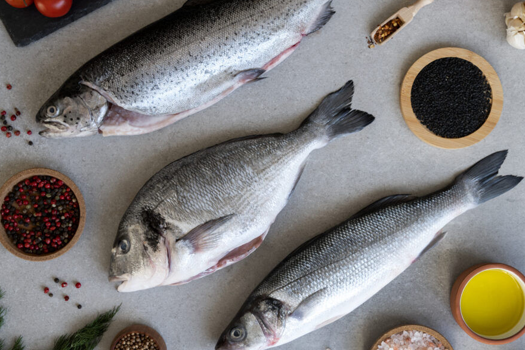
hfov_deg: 41.1
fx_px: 700
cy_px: 178
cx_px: 263
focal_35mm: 48
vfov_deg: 28.1
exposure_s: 1/160
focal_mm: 44
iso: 800
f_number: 6.3
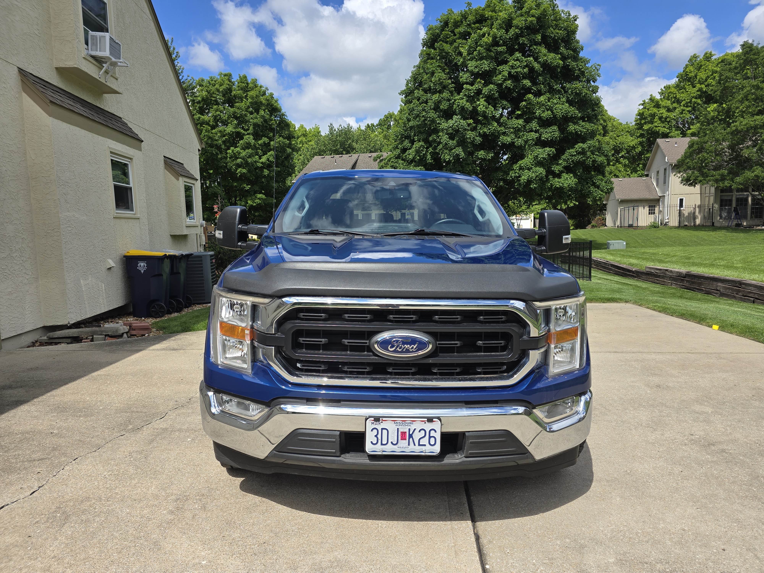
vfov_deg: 58.9
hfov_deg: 73.9
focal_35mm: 23
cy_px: 286
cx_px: 382
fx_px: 508
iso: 12
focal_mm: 6.3
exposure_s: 1/765
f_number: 1.7
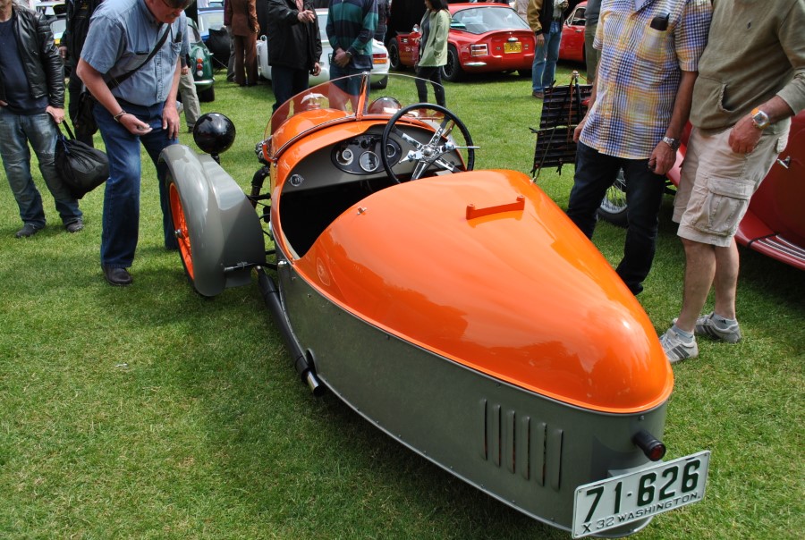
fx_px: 739
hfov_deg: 57.1
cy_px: 270
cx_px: 402
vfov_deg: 40.1
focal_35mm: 33
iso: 100
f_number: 7.1
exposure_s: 1/200
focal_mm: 22
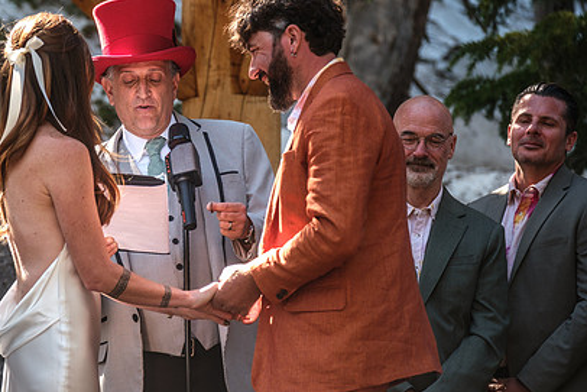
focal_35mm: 277
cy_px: 199
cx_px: 198
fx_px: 4518
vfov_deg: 5.0
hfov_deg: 7.4
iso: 400
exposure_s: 1/220
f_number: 4
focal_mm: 129.2
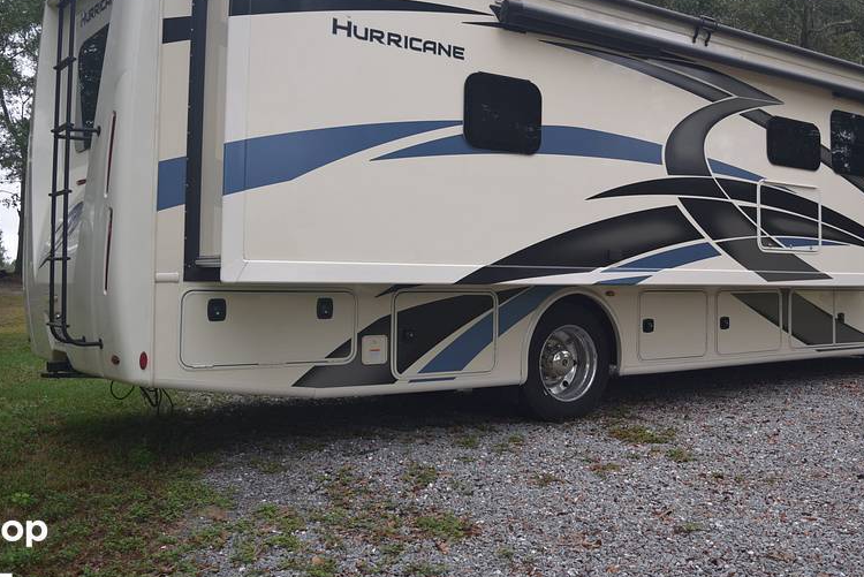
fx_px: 961
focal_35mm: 40
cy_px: 220
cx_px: 532
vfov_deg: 33.3
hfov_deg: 48.0
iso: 200
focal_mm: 20
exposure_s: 1/320
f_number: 3.5
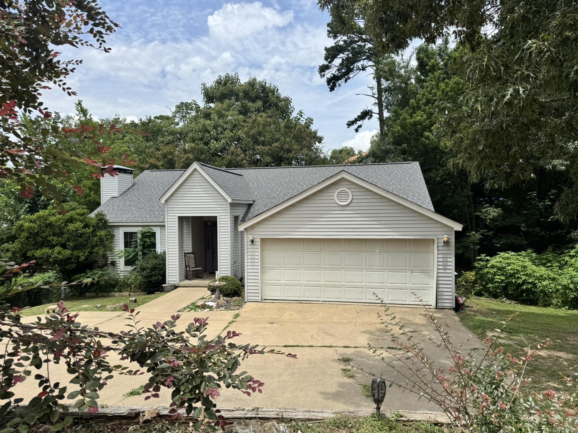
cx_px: 289
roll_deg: +1.1
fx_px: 401
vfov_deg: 56.8
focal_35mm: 24
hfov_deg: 71.6
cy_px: 216
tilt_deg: -2.4
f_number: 1.78
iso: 80
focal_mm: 6.76
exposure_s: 1/5814
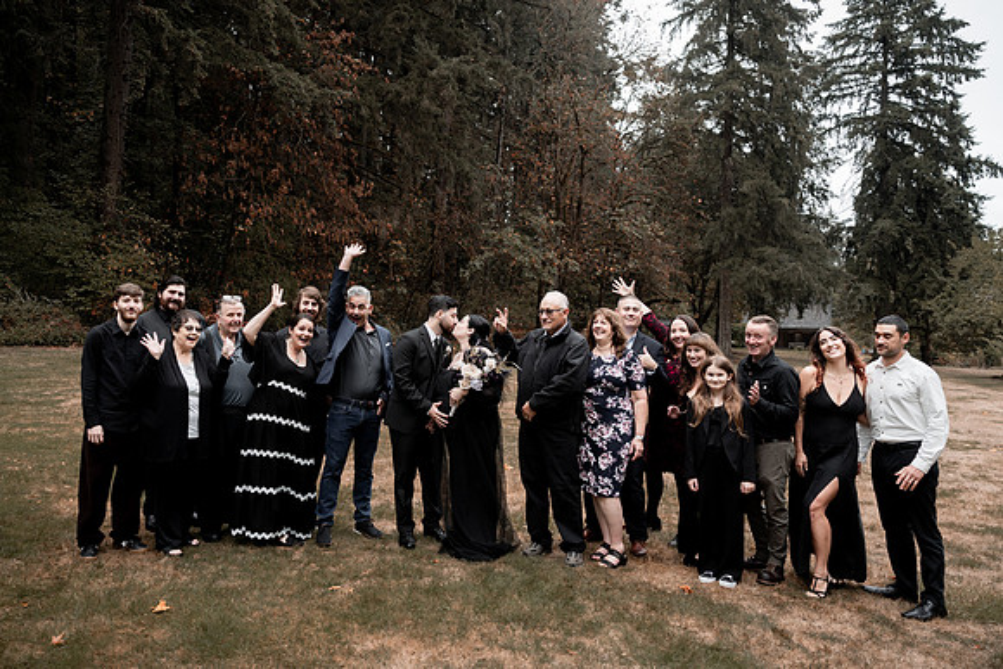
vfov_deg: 46.0
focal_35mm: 28
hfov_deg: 64.7
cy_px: 290
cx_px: 421
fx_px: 786
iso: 400
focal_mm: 24
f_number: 3.5
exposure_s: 1/640
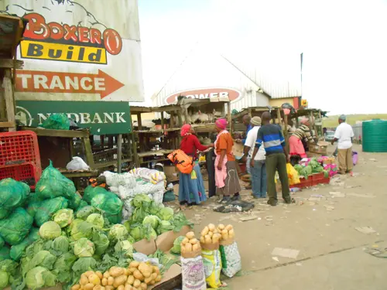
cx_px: 194
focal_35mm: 26
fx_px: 291
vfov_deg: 53.1
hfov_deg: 67.3
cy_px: 145
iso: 800
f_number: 3.2
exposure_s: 1/800
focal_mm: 4.6
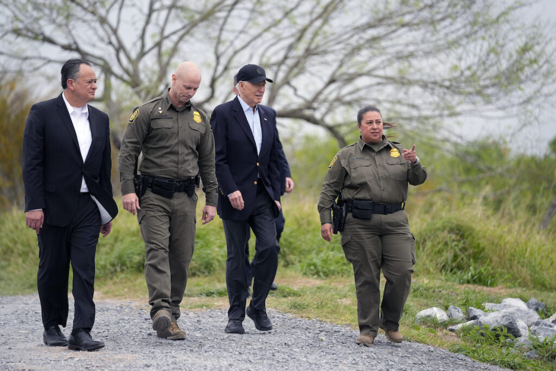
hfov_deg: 11.9
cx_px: 278
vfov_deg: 7.9
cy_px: 186
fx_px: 2672
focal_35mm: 173
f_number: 2.8
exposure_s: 1/2500
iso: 400
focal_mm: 173
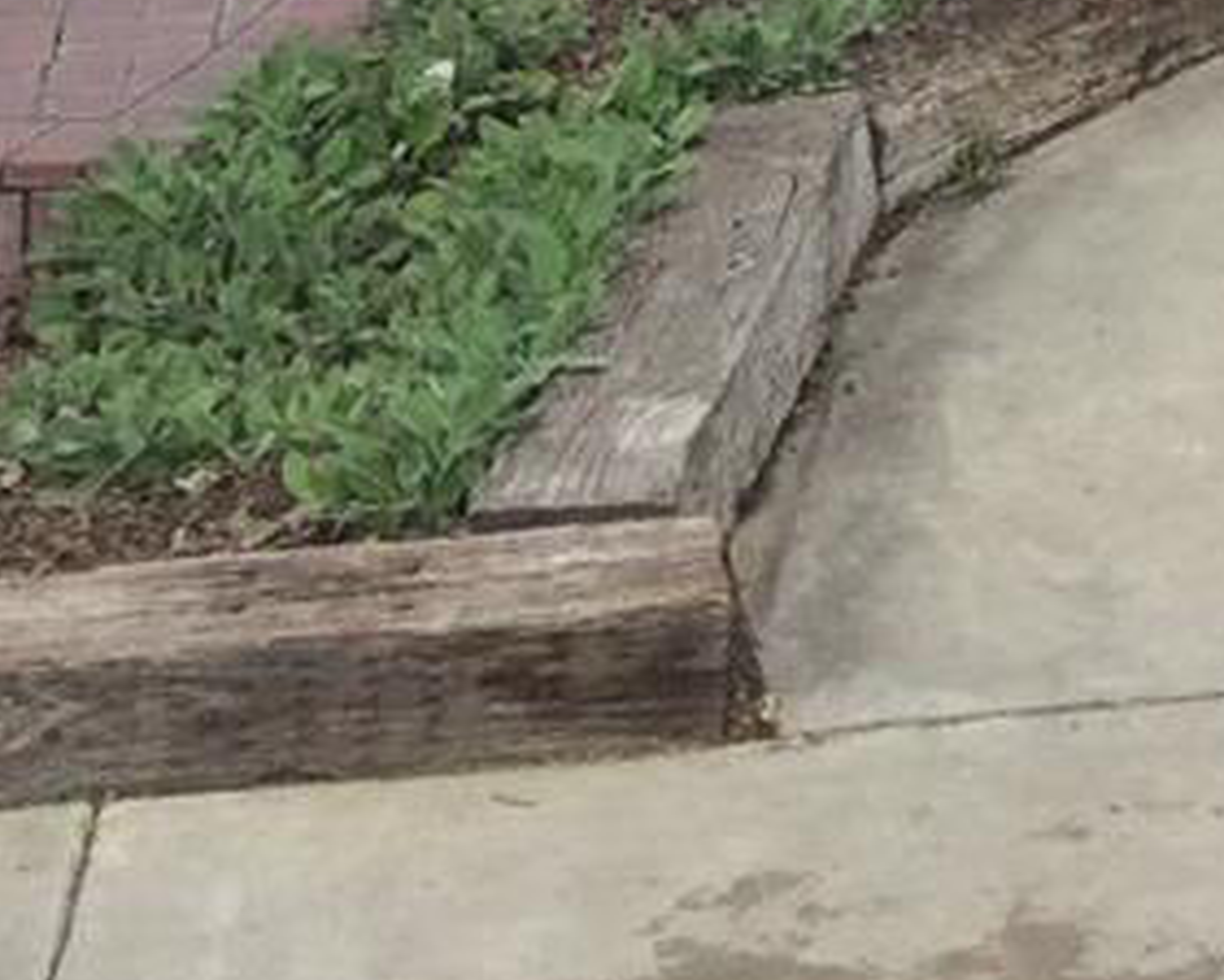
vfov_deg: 9.4
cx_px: 2322
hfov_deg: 11.6
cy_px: -1106
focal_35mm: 151
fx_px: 5472
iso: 32
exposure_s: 1/855
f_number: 2.2
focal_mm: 4.15
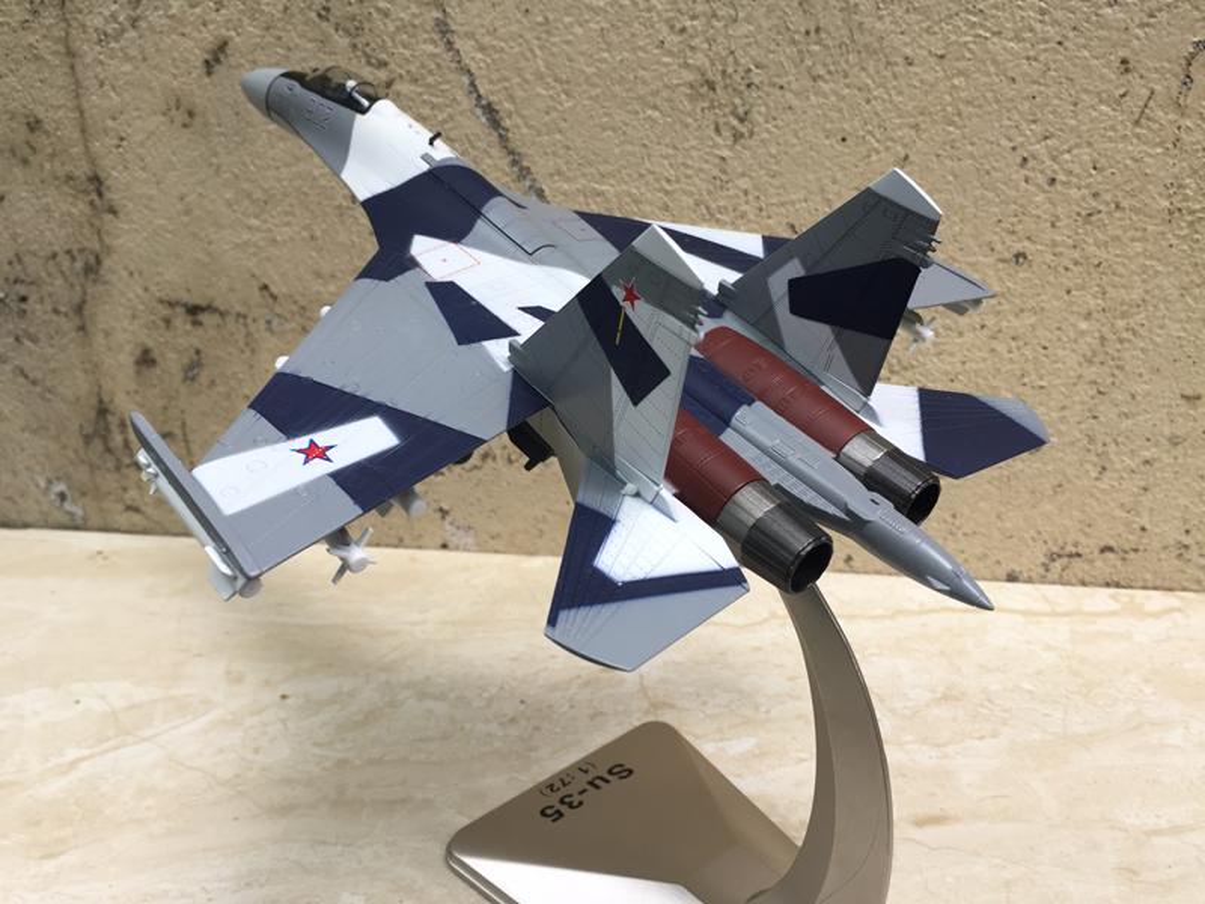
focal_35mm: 29
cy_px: 452
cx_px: 602
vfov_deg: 48.2
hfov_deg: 61.7
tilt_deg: -25.1
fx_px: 1010
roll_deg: -0.7
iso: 32
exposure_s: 1/50
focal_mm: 4.15
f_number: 2.2
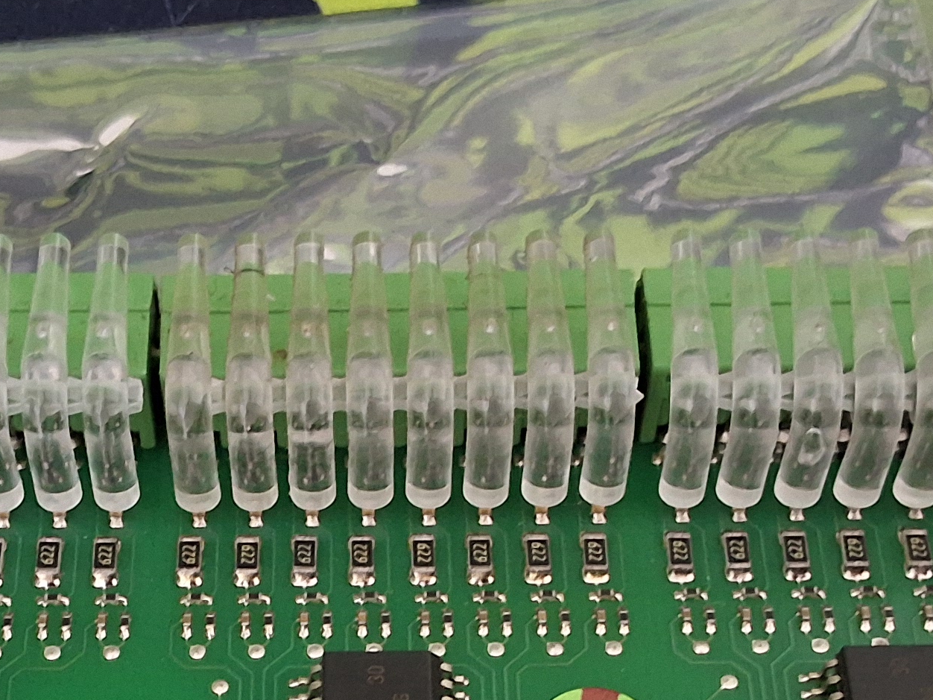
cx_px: 360
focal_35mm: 73
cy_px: 865
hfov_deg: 26.6
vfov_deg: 18.9
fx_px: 1968
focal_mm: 2.91
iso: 320
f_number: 1.9
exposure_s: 1/20
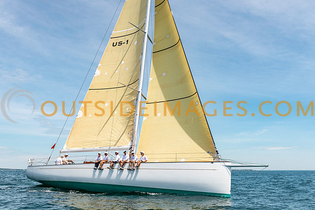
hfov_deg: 55.4
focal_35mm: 34
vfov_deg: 38.6
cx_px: 158
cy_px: 105
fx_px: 300
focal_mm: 32
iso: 250
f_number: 5
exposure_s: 1/2000
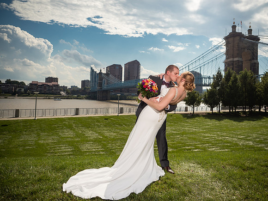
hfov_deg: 64.9
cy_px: 88
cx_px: 151
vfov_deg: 51.1
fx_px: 210
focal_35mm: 27
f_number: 2.8
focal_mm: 12
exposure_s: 1/6400
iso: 250
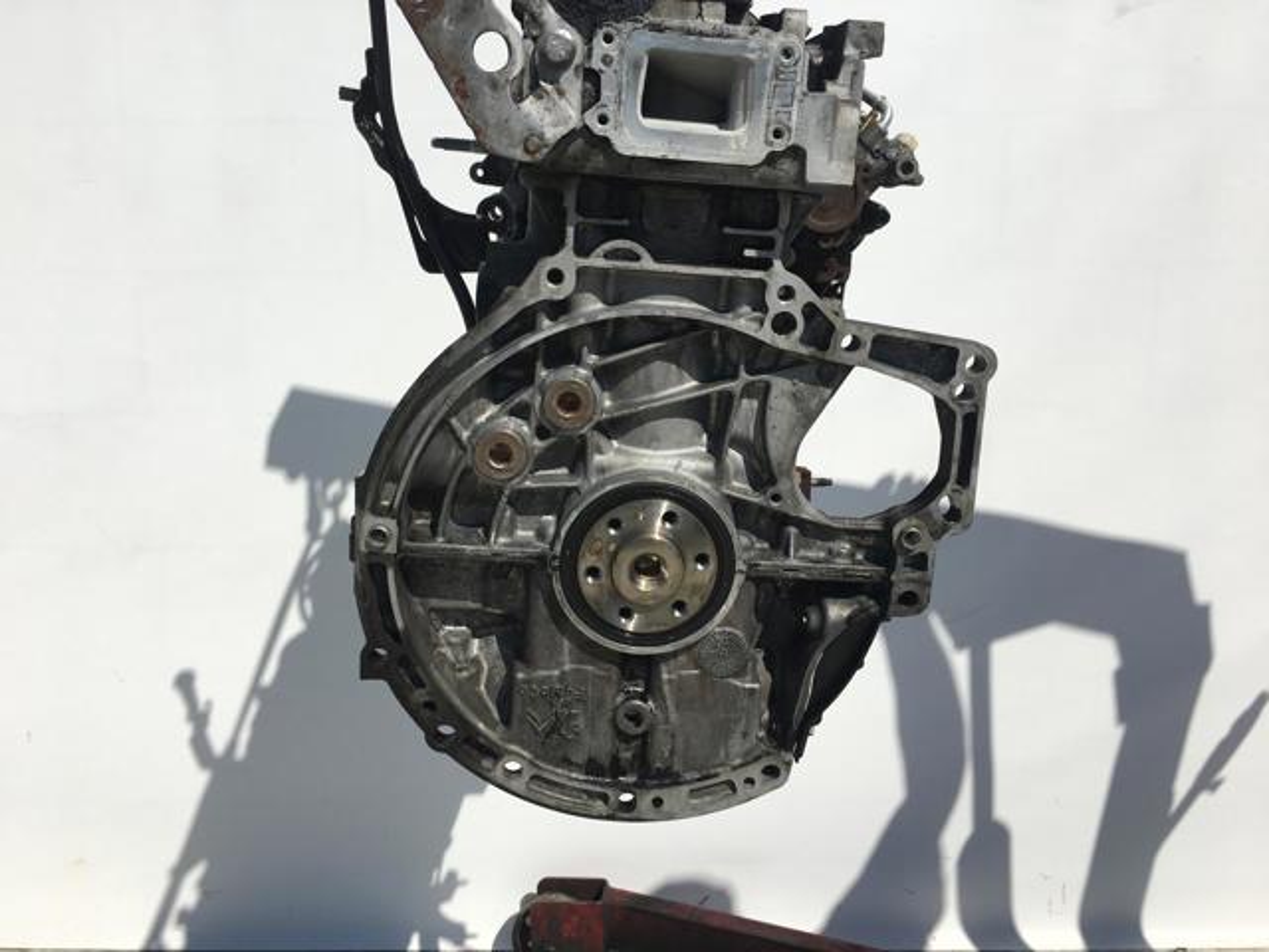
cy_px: 476
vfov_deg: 48.2
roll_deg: +0.3
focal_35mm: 29
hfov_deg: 61.7
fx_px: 1063
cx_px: 634
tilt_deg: -7.8
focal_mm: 4.15
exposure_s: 1/2959
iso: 25
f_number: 2.2
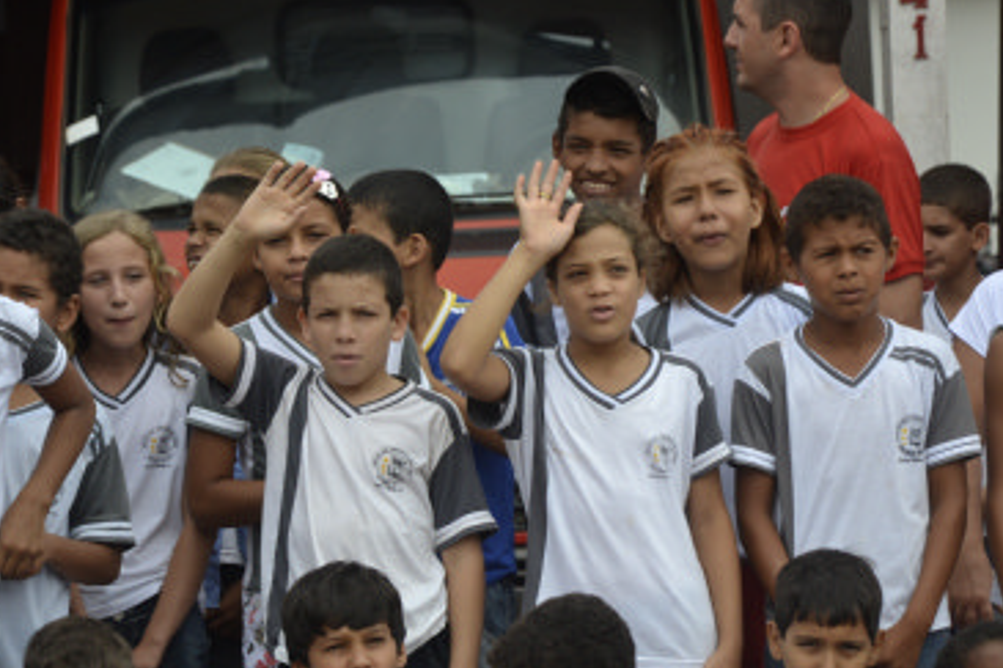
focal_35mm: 216
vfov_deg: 6.4
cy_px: 422
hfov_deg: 9.5
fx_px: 6006
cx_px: 577
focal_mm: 105
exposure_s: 1/1250
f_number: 5.6
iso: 400
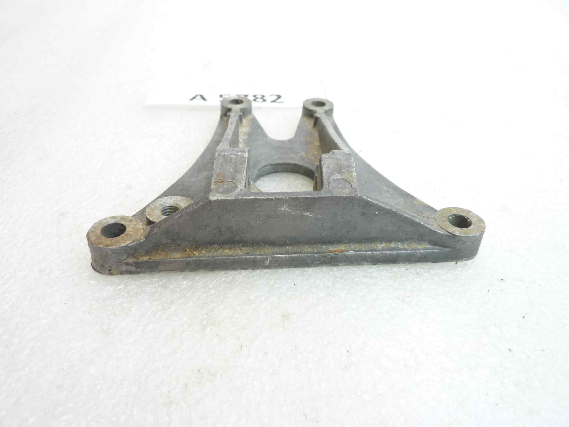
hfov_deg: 67.3
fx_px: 427
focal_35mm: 26
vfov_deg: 53.1
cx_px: 284
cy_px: 214
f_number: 3.3
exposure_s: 1/13
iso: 80
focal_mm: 4.1
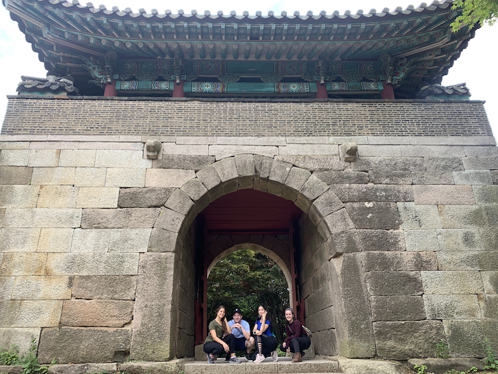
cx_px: 249
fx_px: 374
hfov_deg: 67.3
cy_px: 187
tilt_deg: +22.4
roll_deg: +1.2
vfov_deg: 53.1
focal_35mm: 26
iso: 25
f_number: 1.8
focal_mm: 4.25
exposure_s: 1/122
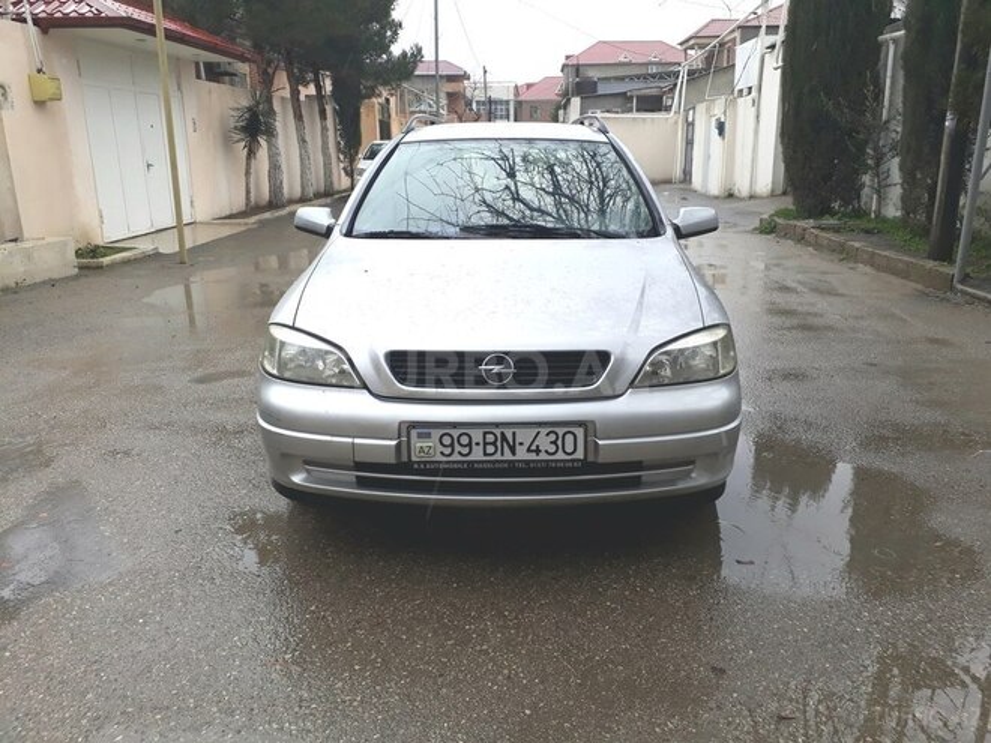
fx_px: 773
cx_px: 496
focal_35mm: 27
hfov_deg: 65.3
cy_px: 372
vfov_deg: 51.4
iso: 40
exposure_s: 1/247
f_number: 1.9
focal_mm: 3.6
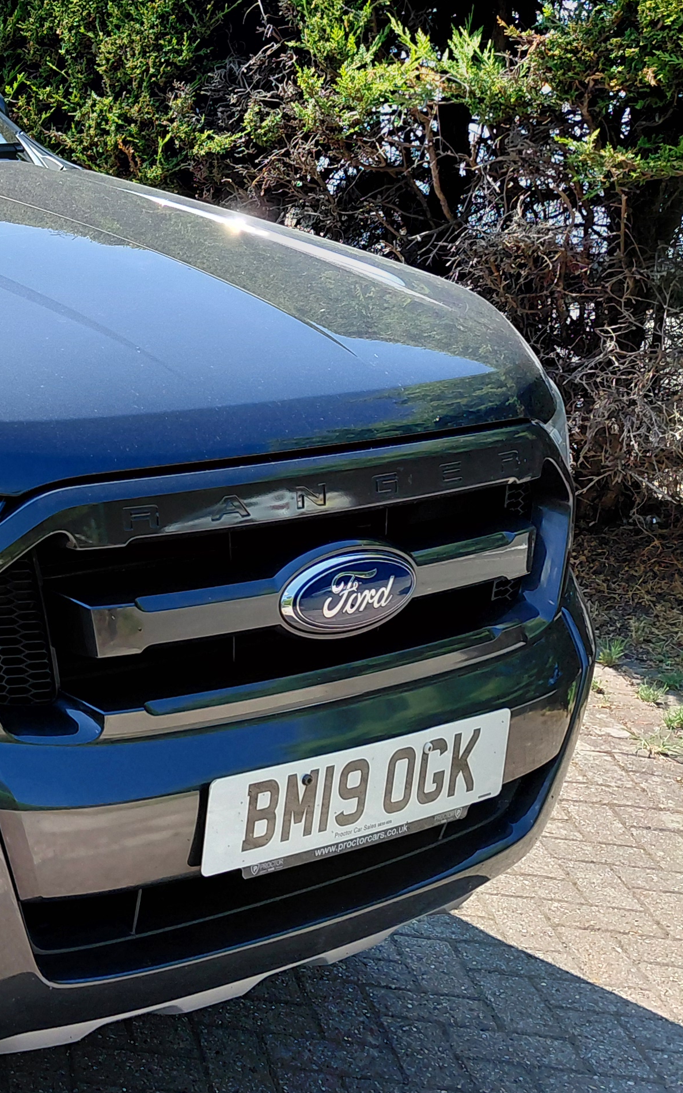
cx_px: -477
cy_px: 575
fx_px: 1697
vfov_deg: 35.7
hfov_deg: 18.7
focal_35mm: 57
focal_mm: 4.69
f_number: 1.8
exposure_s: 1/1057
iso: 50
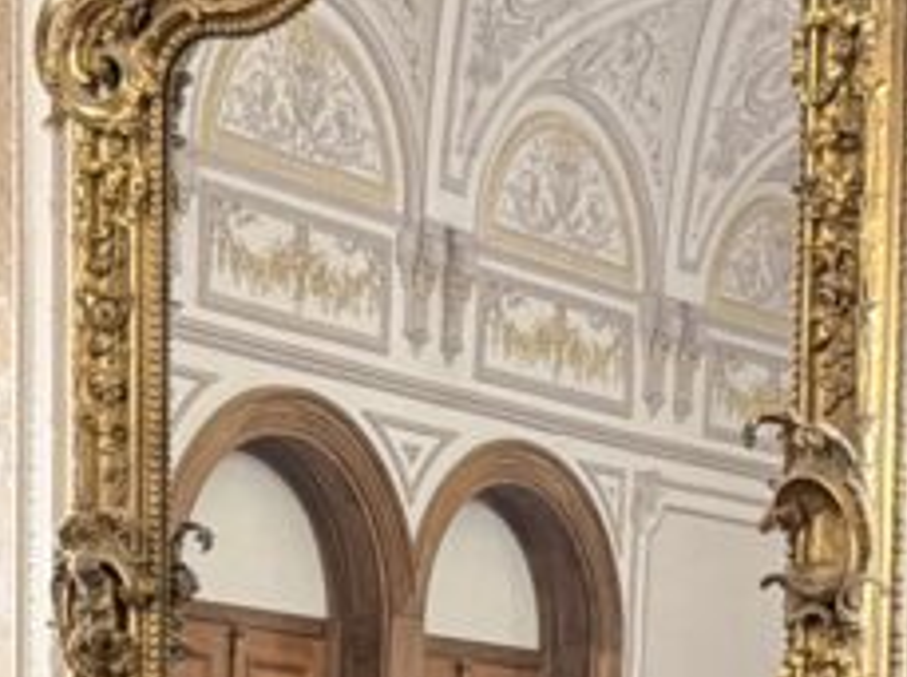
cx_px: 313
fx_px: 3296
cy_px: 1128
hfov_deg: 15.6
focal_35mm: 126
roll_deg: +0.1
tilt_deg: -3.7
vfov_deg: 11.1
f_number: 1.78
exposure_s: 1/50
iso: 500
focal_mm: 6.76
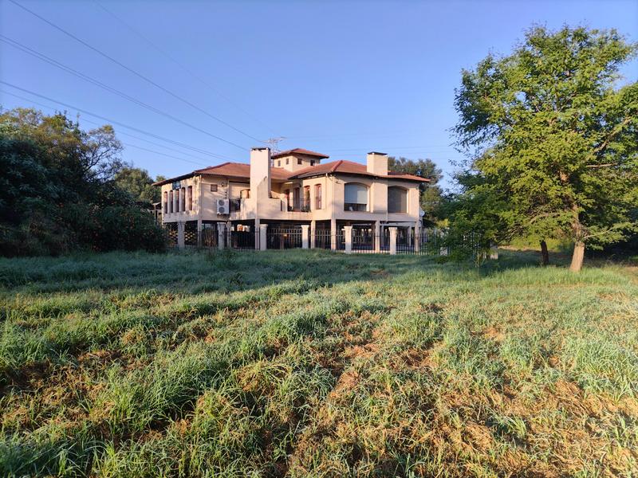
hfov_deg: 67.3
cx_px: 319
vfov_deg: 53.1
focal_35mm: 26
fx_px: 479
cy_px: 239
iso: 100
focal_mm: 4.7
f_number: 1.8
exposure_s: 1/423
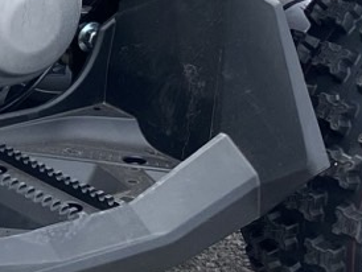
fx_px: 1905
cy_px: 148
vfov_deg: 8.2
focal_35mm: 182
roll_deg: -2.9
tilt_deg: -23.7
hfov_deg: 10.6
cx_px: -106
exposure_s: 1/898
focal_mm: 4.25
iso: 32
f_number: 1.8
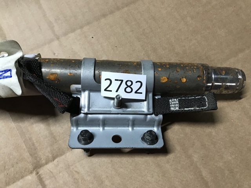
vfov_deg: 49.7
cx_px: 126
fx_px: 203
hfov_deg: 63.5
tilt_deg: -70.1
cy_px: 94
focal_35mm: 28
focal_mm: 3.99
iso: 80
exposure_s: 1/17
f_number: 1.8
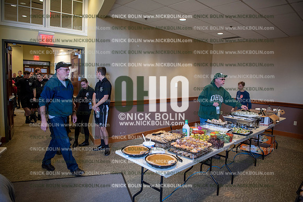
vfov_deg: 53.2
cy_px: 101
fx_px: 202
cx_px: 152
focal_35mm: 24
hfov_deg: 73.7
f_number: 2.8
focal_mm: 24
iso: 1000
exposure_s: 1/100
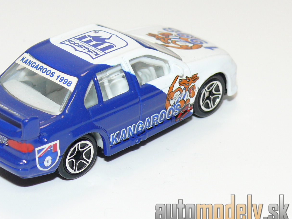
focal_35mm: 119
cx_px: 100
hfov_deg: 16.5
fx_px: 1004
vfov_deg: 12.4
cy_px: 87
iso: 100
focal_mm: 12.6
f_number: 4
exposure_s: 1/30
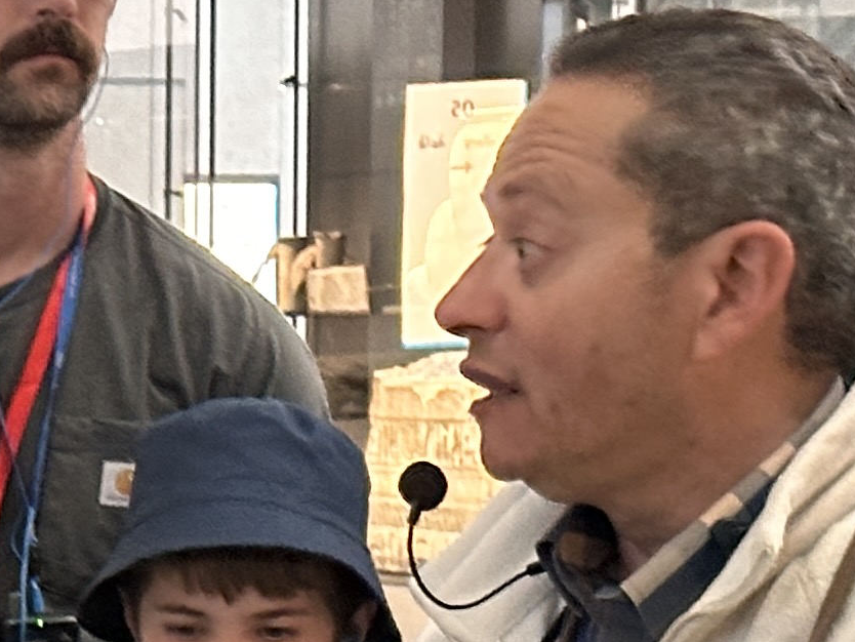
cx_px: -519
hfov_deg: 8.3
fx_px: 5732
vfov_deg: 6.3
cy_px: 1096
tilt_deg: -7.2
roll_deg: +0.9
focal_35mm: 232
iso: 500
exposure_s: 1/39
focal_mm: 6.86
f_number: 1.78
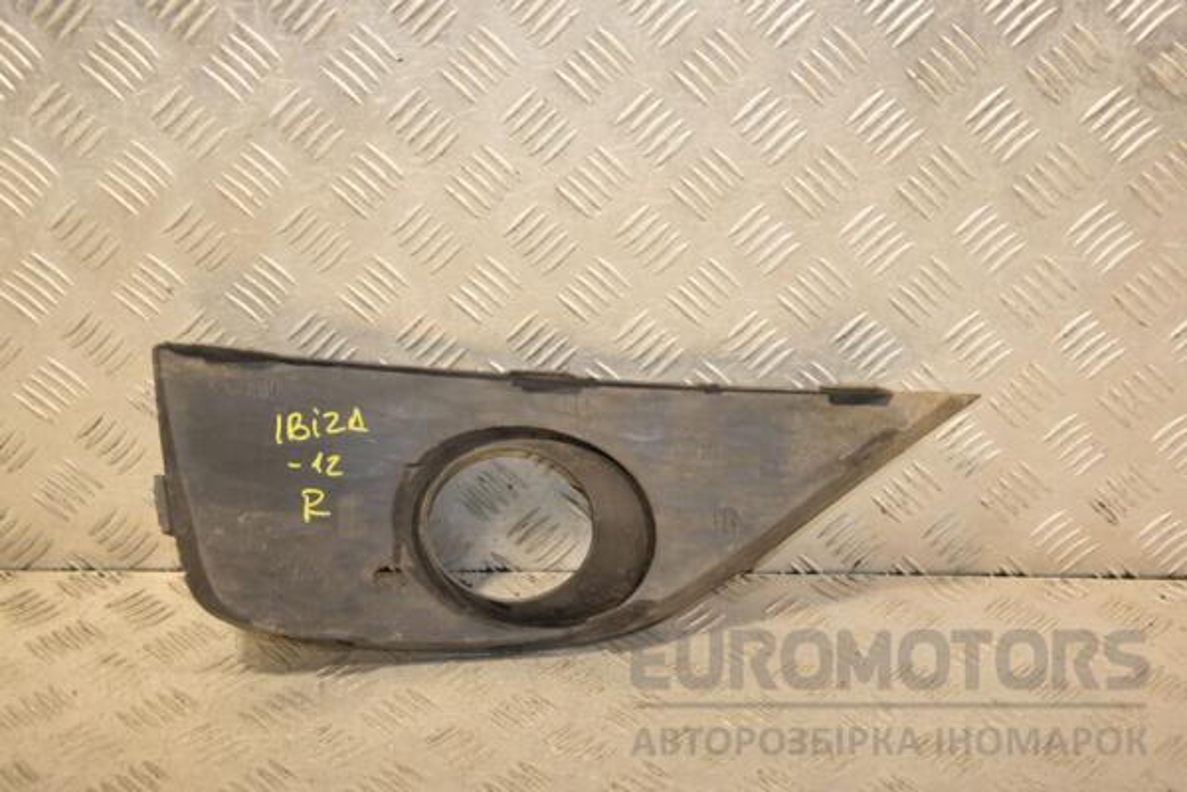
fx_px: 1879
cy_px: 396
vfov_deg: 23.8
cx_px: 594
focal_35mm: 57
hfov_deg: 35.1
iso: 800
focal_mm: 38
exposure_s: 1/200
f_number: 5
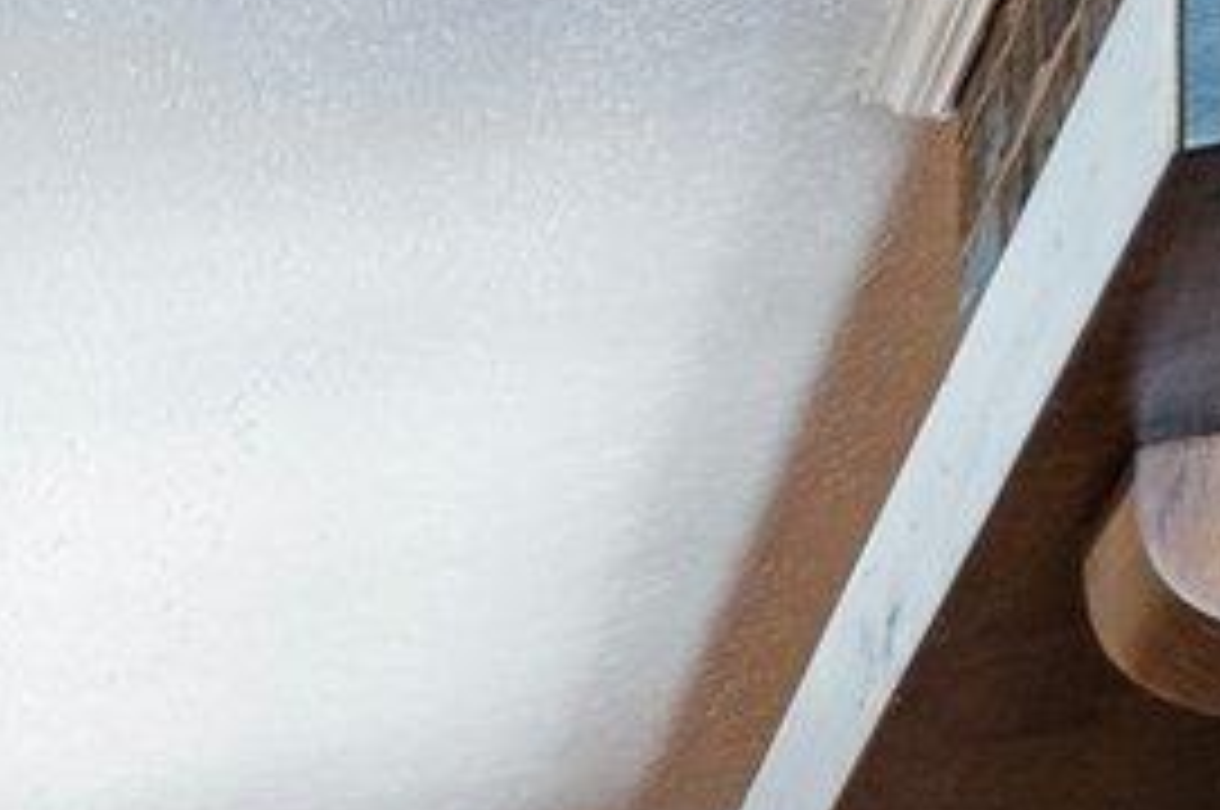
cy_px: 2567
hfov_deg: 10.1
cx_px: -2787
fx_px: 4224
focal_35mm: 125
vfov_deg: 8.7
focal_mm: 11
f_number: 6.3
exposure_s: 1/3
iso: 320
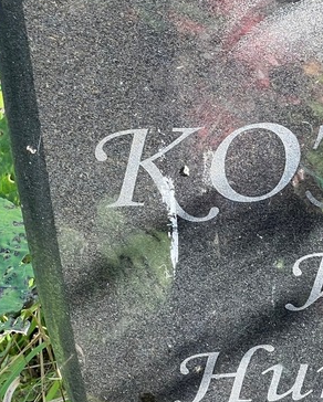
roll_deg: +3.4
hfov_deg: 9.2
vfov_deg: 11.7
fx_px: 1968
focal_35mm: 165
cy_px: 229
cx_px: 428
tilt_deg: -43.8
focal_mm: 9
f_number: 2.8
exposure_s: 1/99
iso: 64
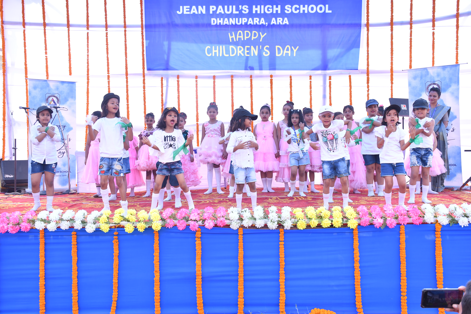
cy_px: 157
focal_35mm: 45
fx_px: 589
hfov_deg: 43.6
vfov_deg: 29.9
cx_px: 236
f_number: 7.1
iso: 160
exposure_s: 1/125
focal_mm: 30
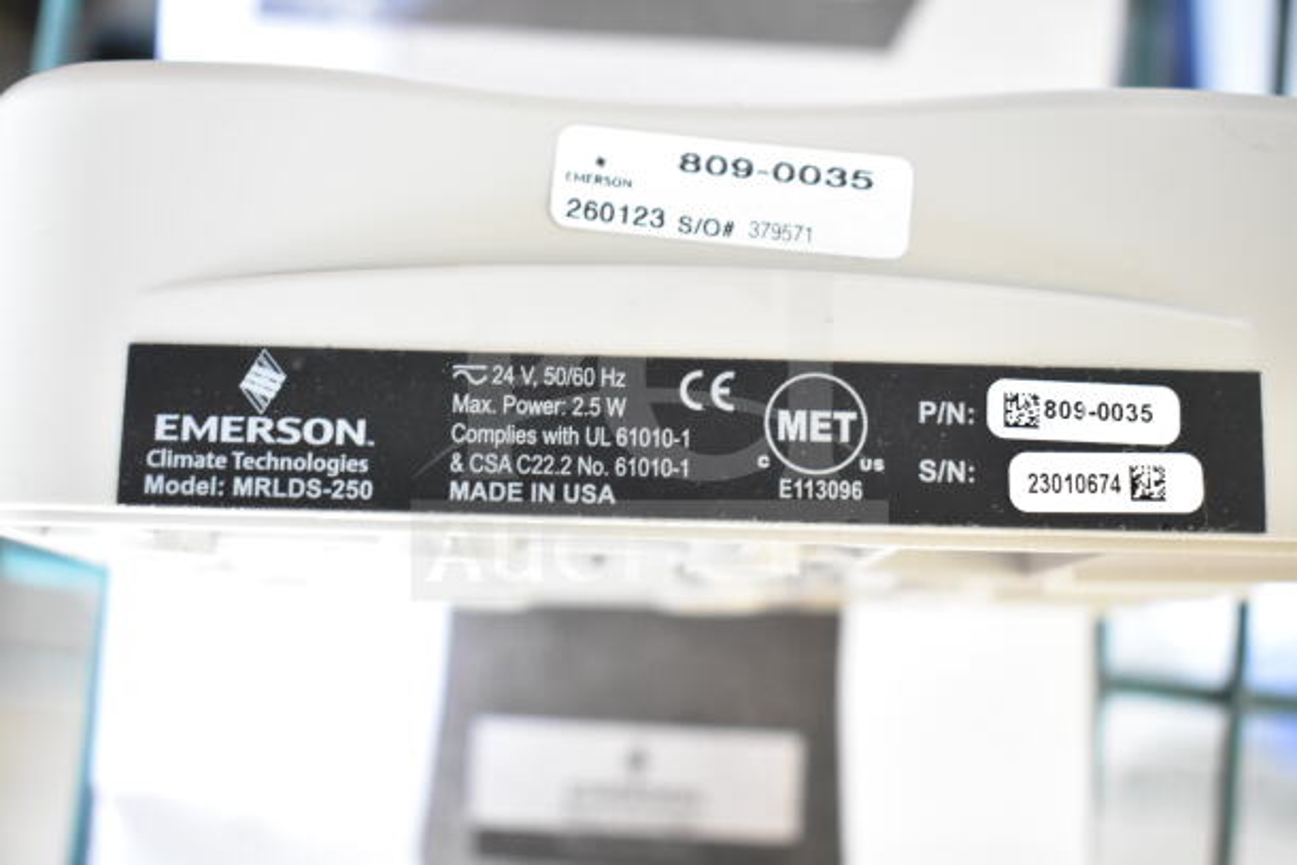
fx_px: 1838
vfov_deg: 26.5
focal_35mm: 51
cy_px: 432
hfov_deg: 38.9
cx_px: 648
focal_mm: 34
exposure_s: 1/50
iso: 4500
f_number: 4.5
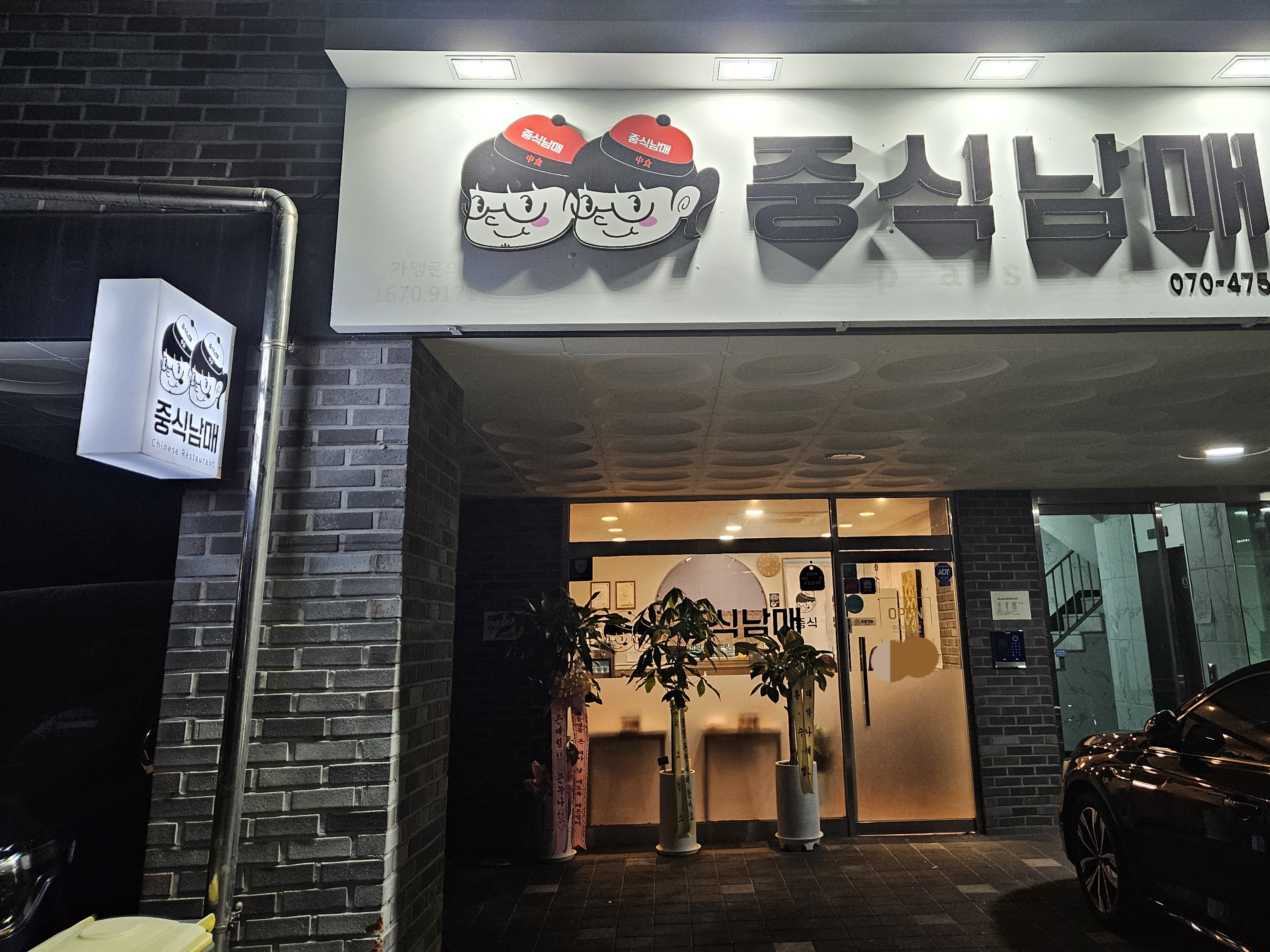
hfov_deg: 61.5
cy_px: 357
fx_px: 1064
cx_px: 707
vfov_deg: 47.8
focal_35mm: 29
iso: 250
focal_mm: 5.4
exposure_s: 1/120
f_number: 1.8
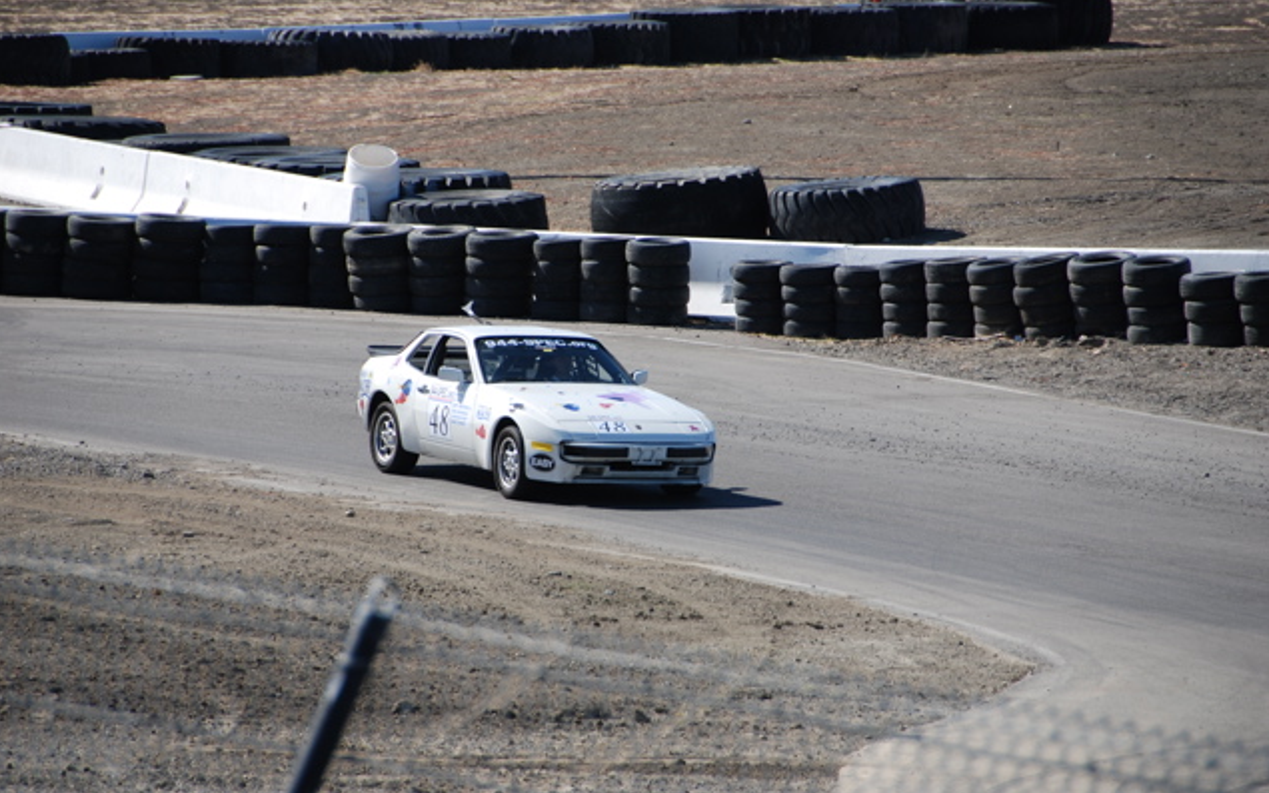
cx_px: 634
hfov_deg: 6.8
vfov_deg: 4.3
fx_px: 10653
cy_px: 421
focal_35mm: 308
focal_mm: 200
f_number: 5.6
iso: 200
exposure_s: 1/800
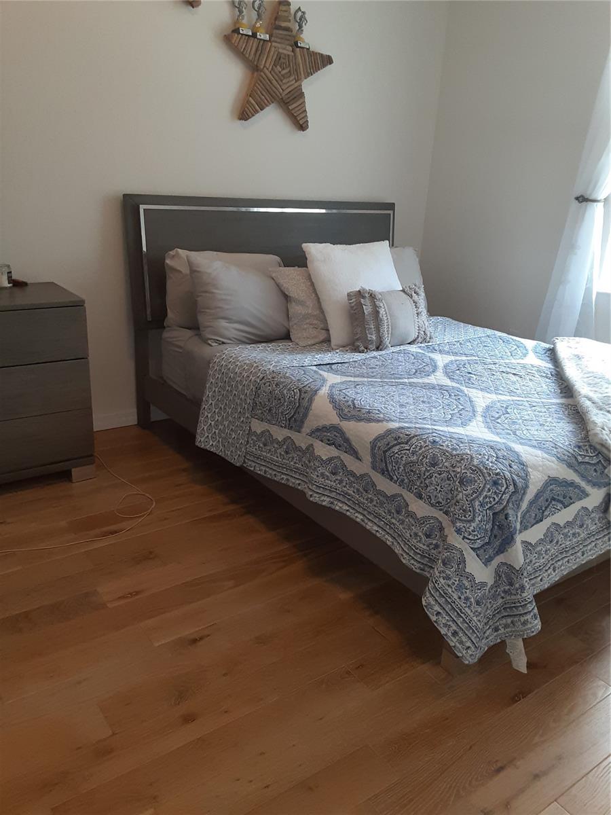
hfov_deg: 51.4
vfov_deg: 65.3
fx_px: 635
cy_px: 408
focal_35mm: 27
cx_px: 306
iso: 125
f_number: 1.9
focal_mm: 2.91
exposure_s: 1/60
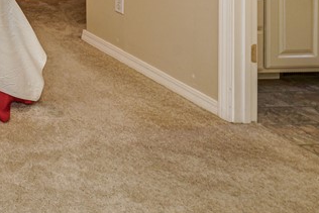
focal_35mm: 48
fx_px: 426
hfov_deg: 25.7
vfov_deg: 22.1
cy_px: -124
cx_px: -196
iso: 200
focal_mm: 14
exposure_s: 1/15
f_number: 8
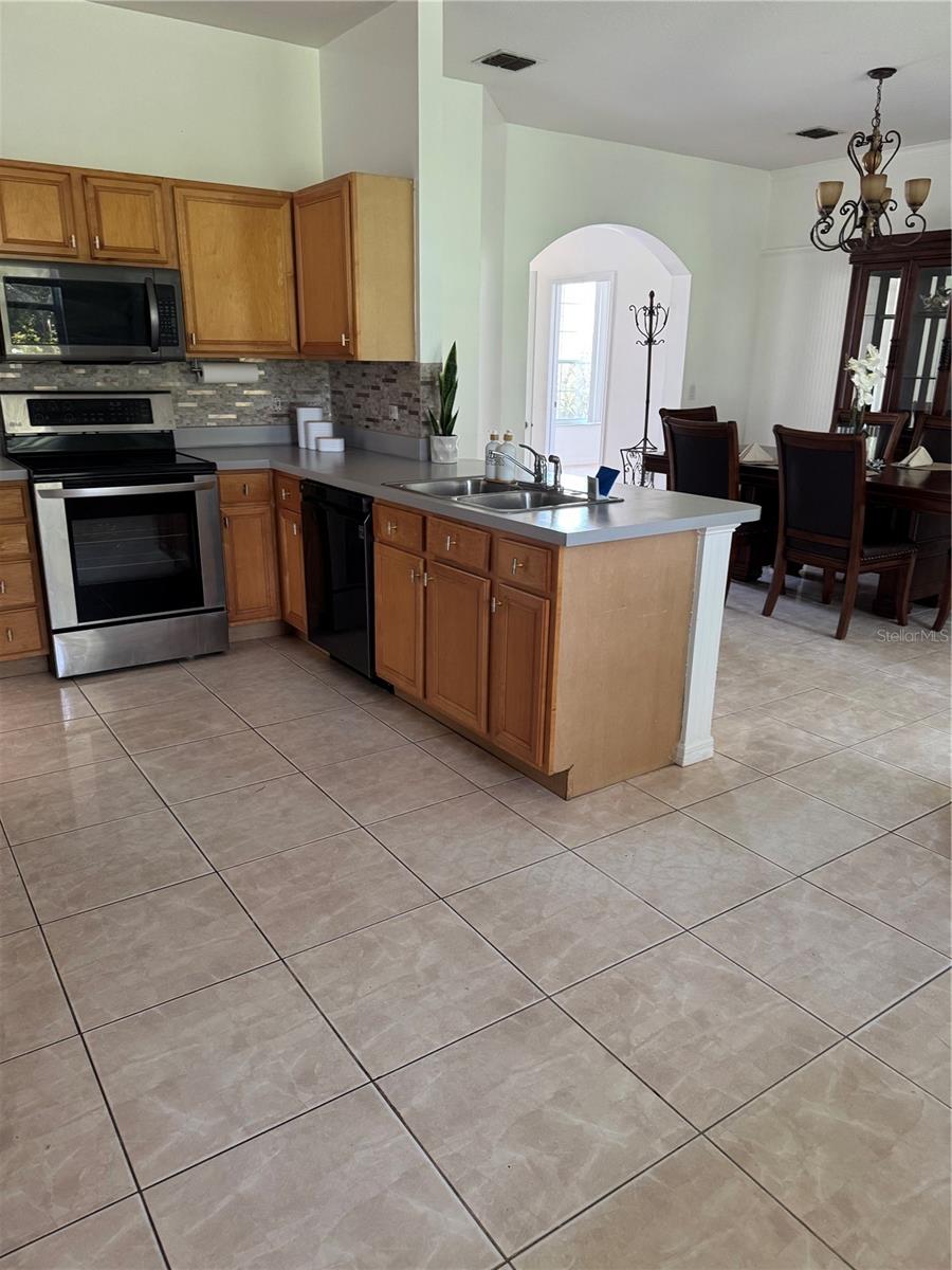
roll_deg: -0.4
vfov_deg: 71.6
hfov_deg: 56.8
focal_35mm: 24
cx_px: 476
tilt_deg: -17.1
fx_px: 880
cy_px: 635
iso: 320
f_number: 1.78
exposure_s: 1/60
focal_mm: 6.76
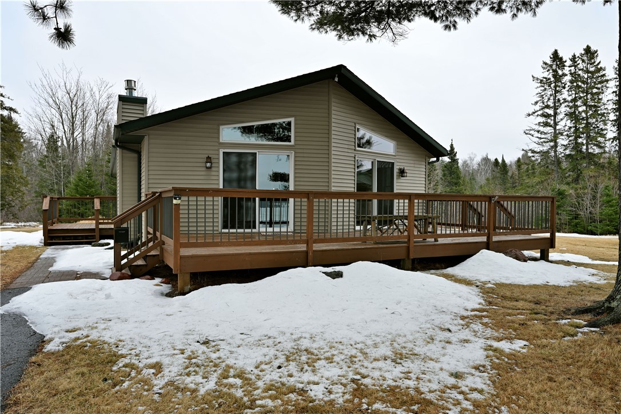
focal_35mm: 24
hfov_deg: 73.7
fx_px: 414
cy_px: 207
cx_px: 310
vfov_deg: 53.1
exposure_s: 1/160
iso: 200
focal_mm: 24
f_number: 5.6
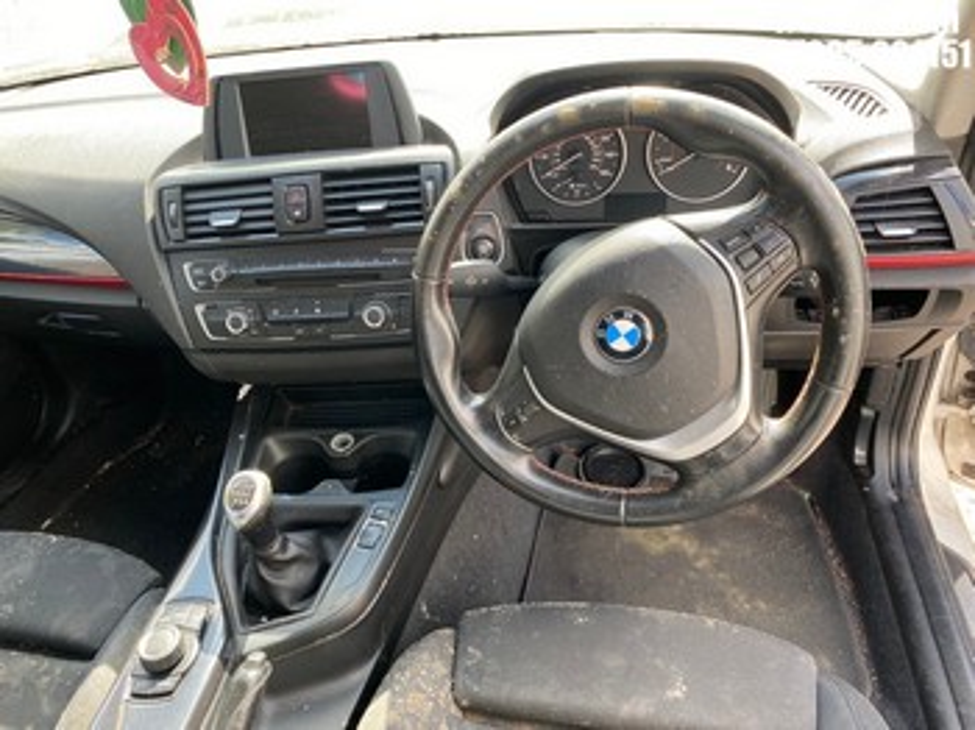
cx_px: 488
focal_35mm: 26
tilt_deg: -37.1
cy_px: 365
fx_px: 732
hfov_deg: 67.3
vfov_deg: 53.0
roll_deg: +11.2
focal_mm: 4.25
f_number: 1.8
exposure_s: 1/121
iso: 64
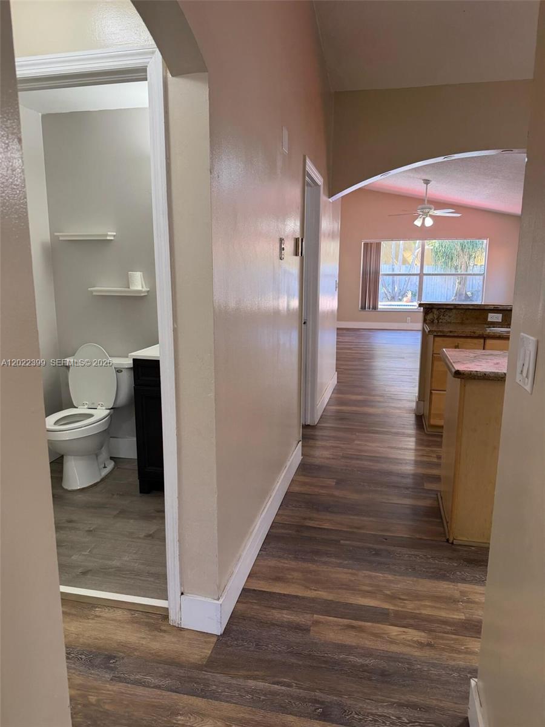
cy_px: 364
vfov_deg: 71.6
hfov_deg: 56.8
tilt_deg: -11.0
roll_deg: +0.3
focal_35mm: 24
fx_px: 504
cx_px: 272
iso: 160
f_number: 1.78
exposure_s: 1/120
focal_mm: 6.76
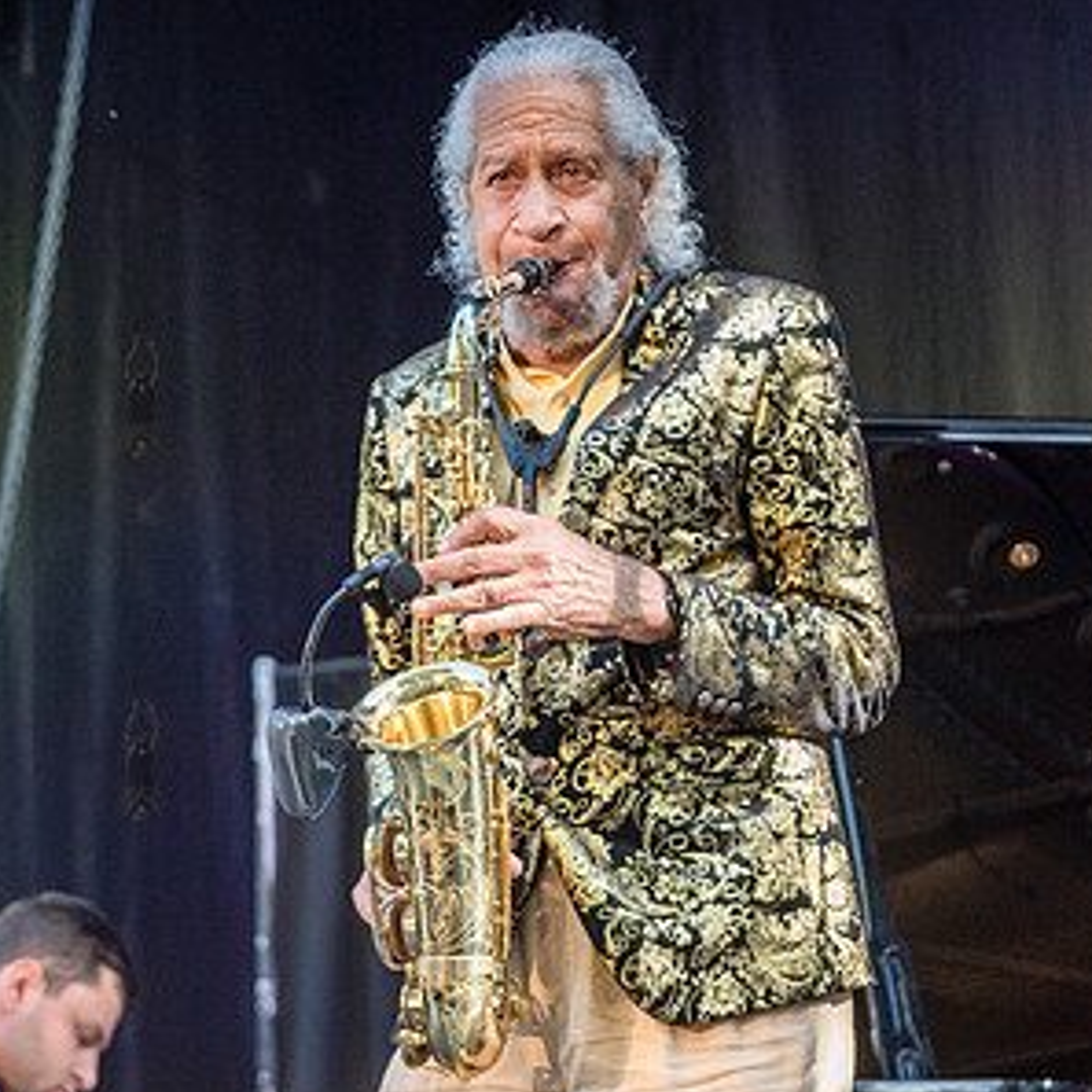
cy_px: 521
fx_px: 4283
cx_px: 522
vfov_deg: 14.5
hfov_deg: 14.5
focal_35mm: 120
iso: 2500
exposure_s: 1/800
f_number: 4
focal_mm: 66
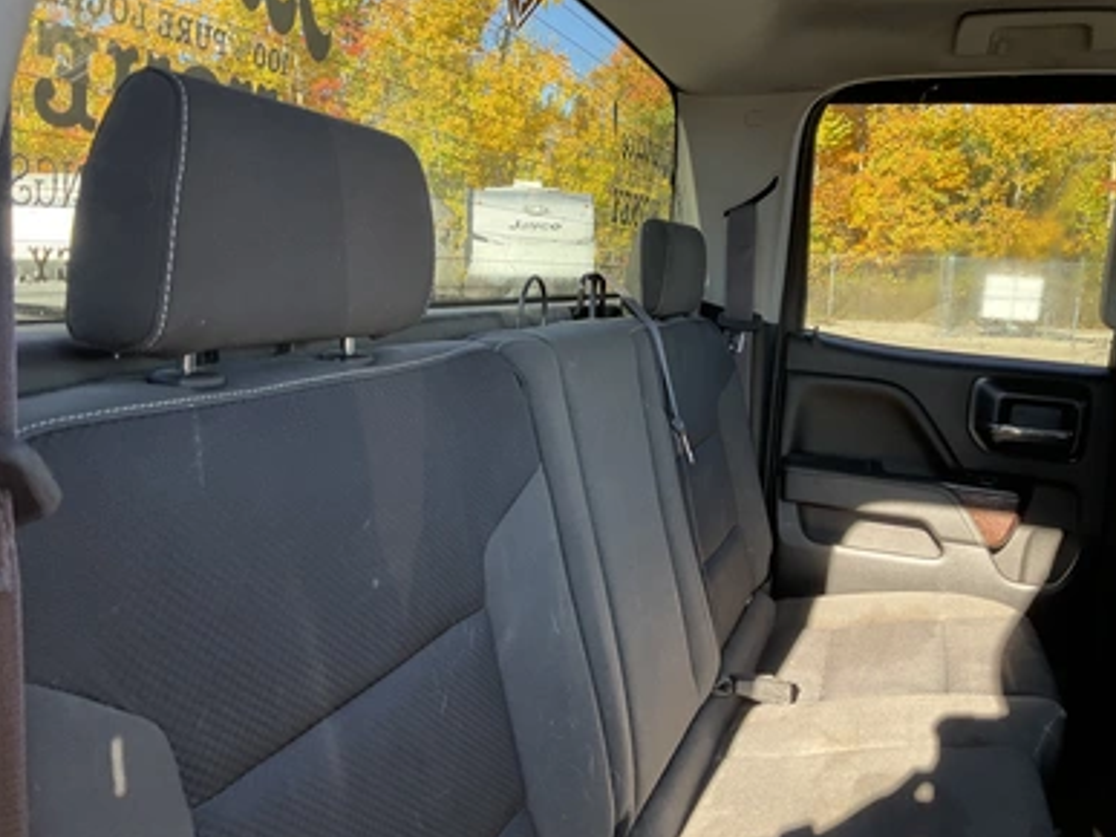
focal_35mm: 30
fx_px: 967
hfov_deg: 60.0
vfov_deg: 46.8
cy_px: 424
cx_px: 559
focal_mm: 3
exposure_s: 1/122
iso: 32
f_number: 1.8
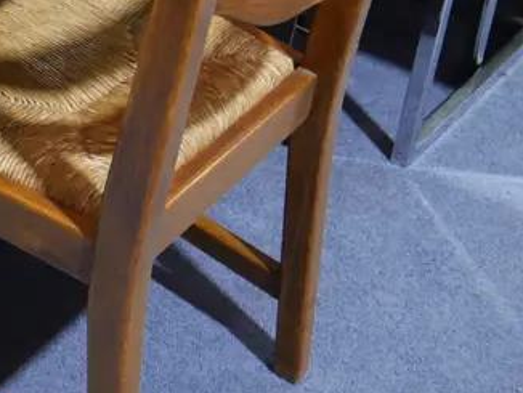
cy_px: -129
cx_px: -194
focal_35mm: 88
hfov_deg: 20.0
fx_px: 1331
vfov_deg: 15.9
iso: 800
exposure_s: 1/60
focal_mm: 14
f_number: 4
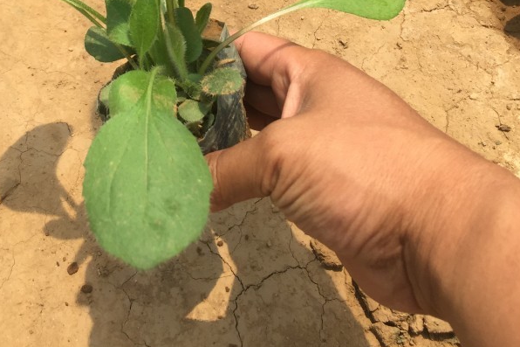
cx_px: 179
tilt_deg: -50.5
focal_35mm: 54
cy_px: -88
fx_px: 780
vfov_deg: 22.7
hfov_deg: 36.5
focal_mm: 4.15
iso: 32
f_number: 2.2
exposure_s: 1/1319
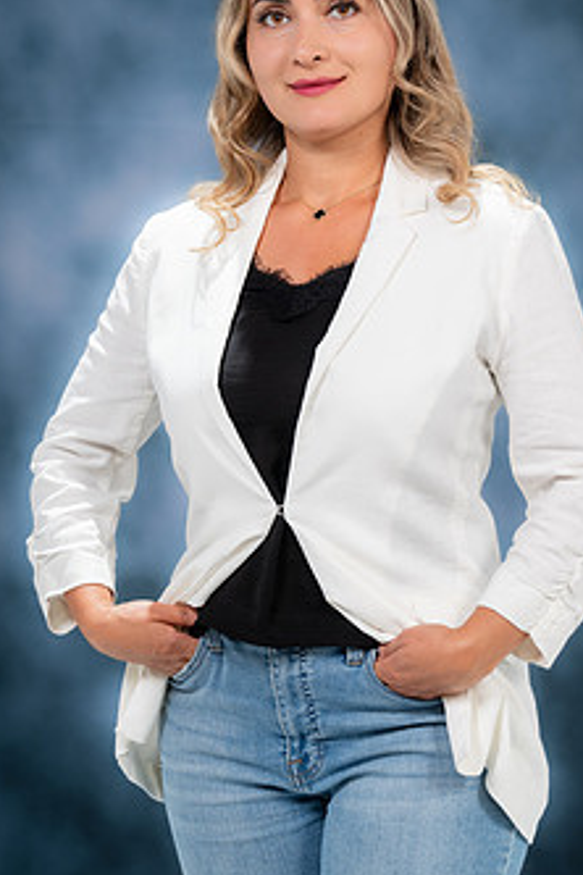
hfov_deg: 10.8
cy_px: 355
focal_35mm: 127
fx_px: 3085
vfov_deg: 16.1
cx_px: 336
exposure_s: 1/200
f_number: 5.6
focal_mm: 94
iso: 320
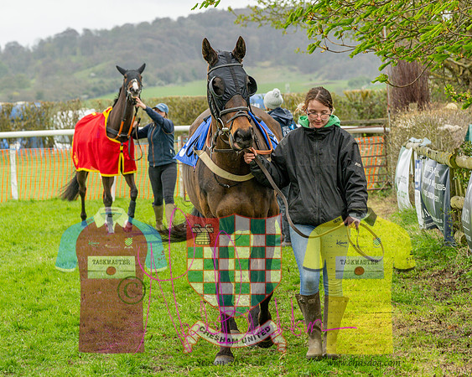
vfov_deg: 8.6
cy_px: 177
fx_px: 2501
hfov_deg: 10.8
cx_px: 240
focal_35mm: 179
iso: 400
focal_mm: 91
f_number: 5
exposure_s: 1/320
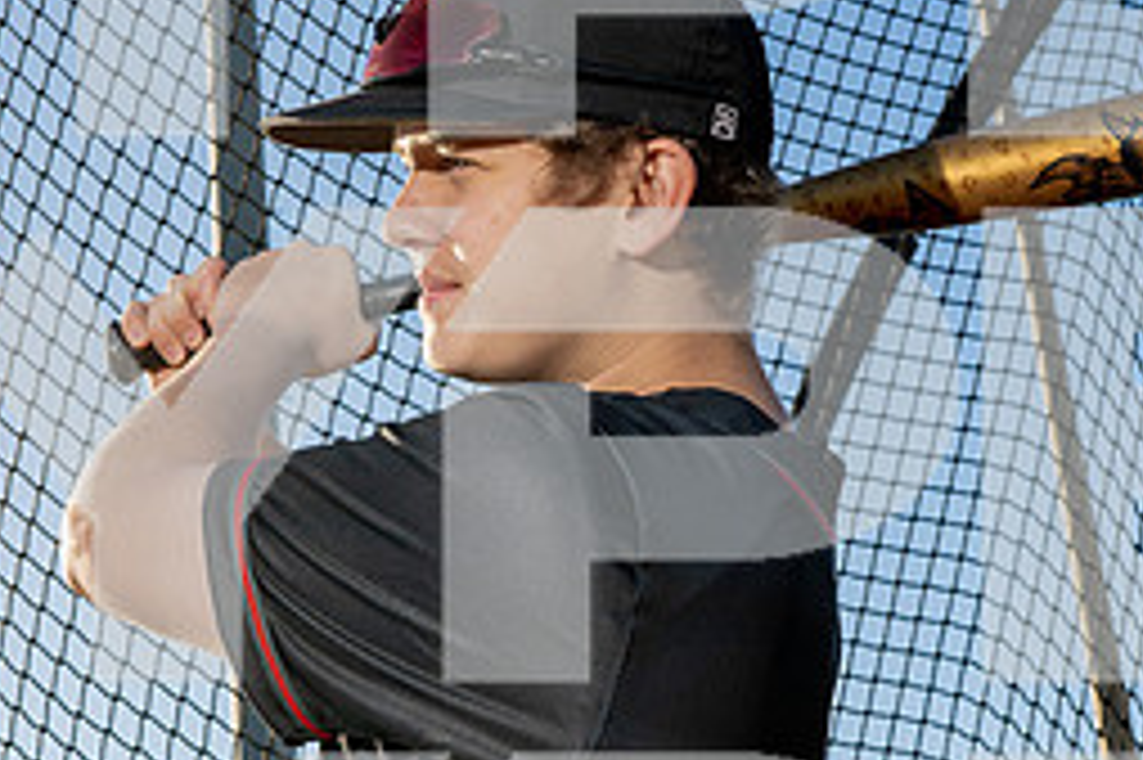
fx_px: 2538
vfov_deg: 17.0
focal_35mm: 80
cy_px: 447
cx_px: 356
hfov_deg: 25.2
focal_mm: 35
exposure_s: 1/250
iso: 64
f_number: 7.1
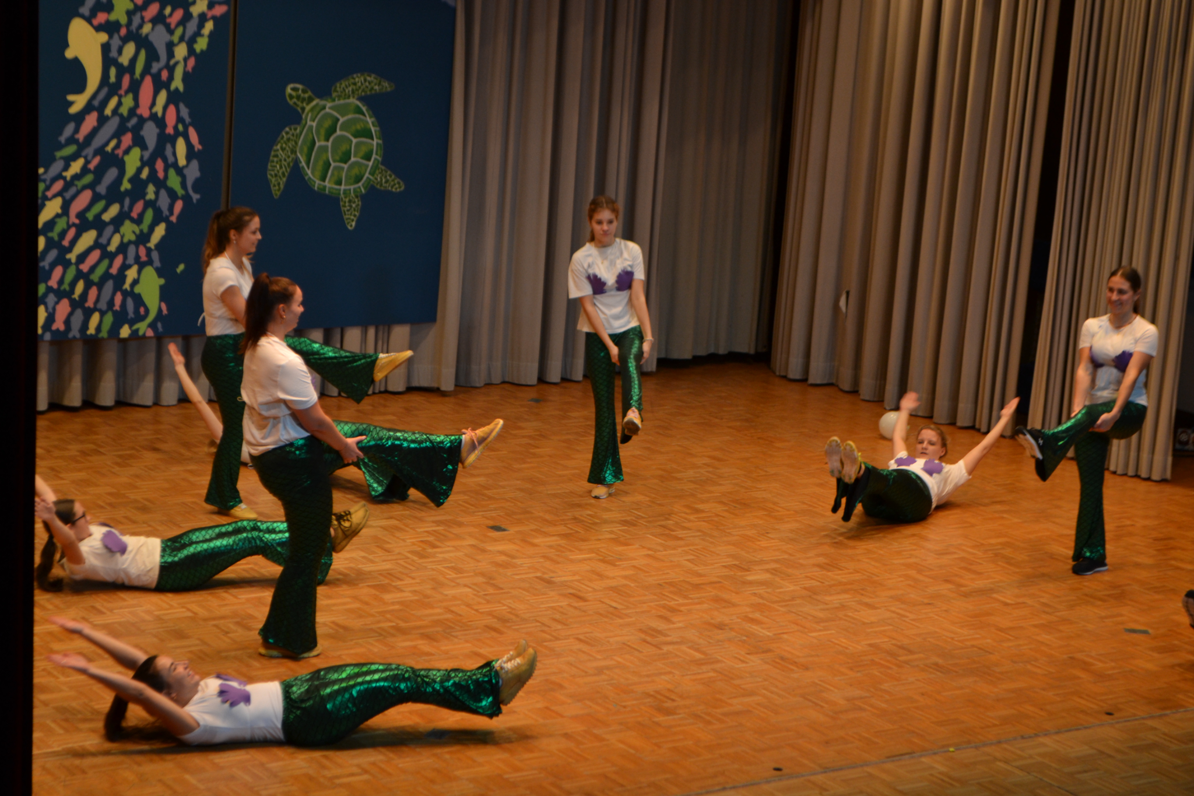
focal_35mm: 82
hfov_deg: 24.6
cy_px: 398
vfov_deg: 16.6
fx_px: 2736
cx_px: 597
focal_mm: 55
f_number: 5.6
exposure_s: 1/80
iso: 400
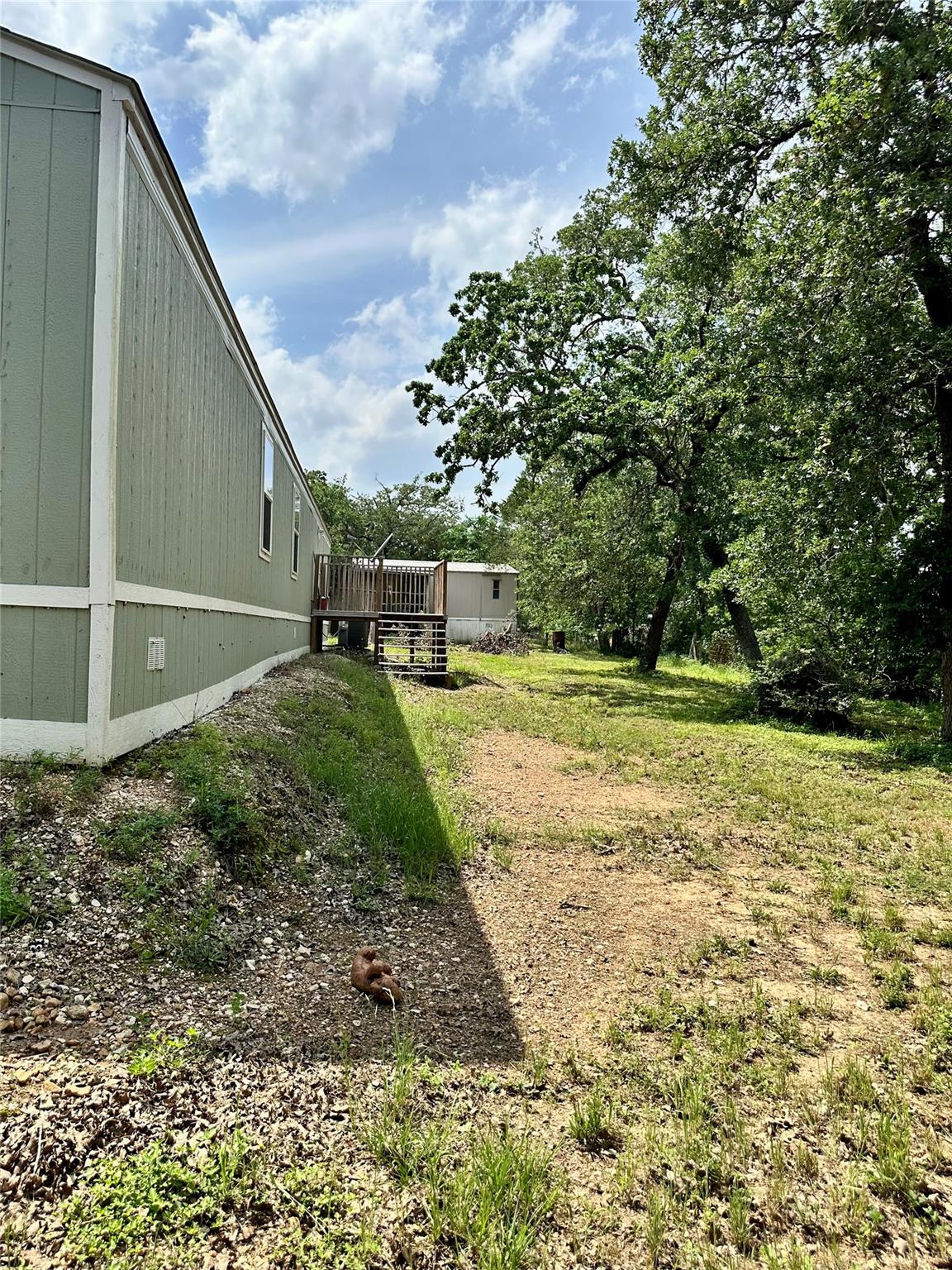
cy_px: 635
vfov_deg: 71.6
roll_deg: -1.5
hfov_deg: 56.8
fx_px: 880
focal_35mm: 24
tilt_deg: +0.0
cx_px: 476
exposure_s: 1/3861
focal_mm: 6.86
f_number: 1.78
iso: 80
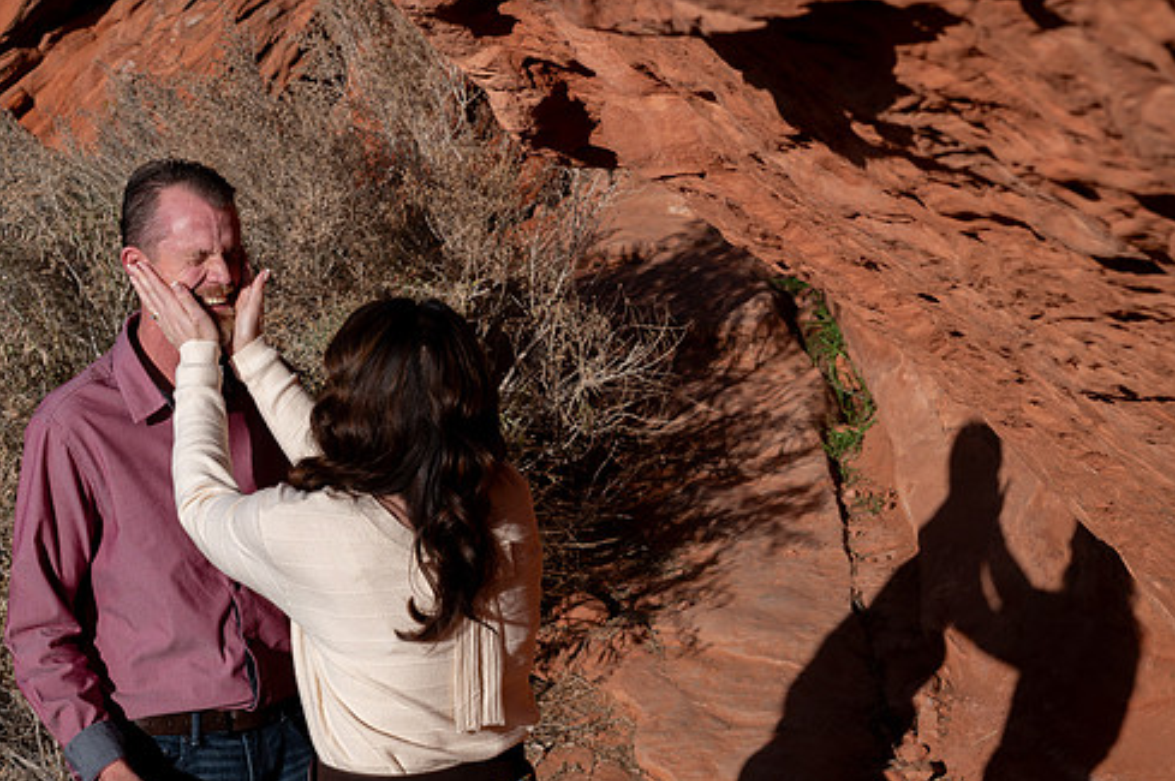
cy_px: 346
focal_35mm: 87
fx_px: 2837
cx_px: 366
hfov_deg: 23.3
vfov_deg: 15.7
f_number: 9
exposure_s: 1/320
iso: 200
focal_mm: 62
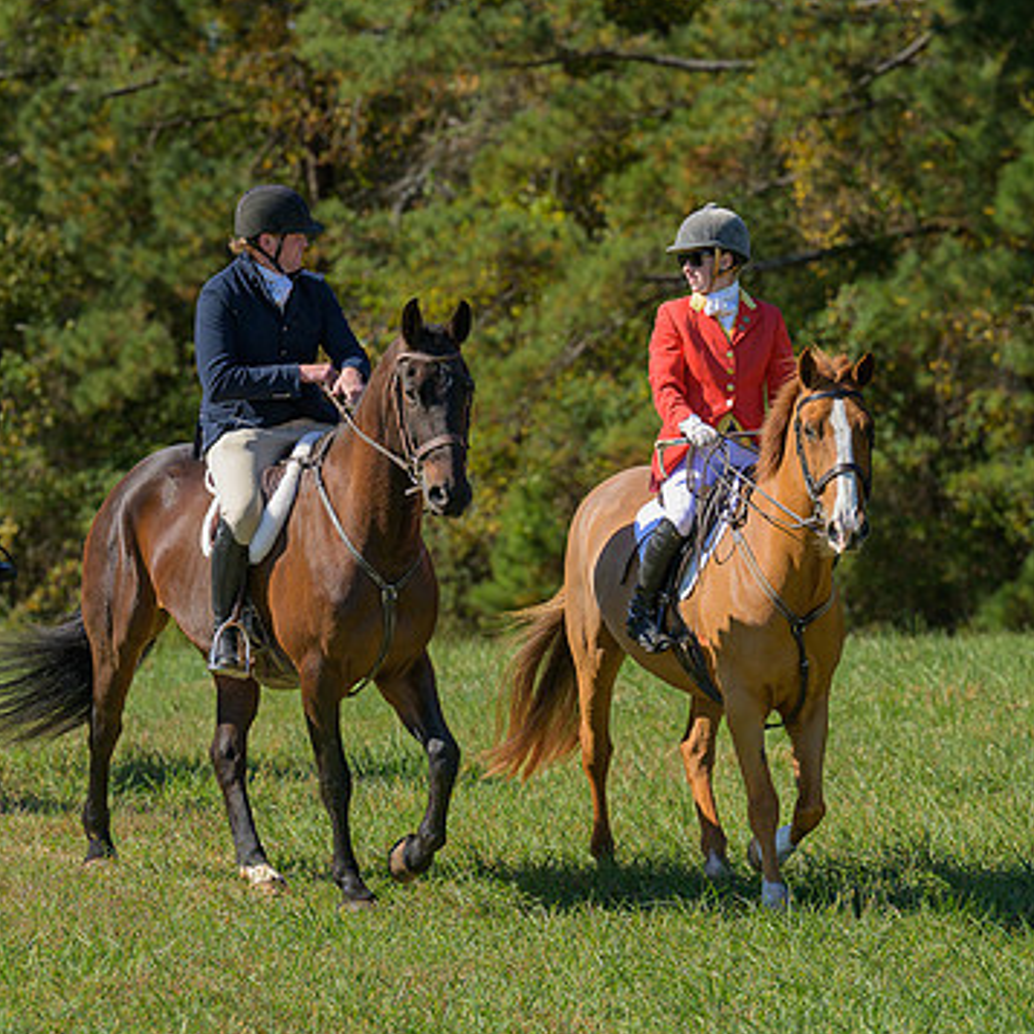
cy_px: 417
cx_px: 325
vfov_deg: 7.6
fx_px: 7773
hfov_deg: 7.6
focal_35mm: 230
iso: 200
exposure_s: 1/800
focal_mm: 140
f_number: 4
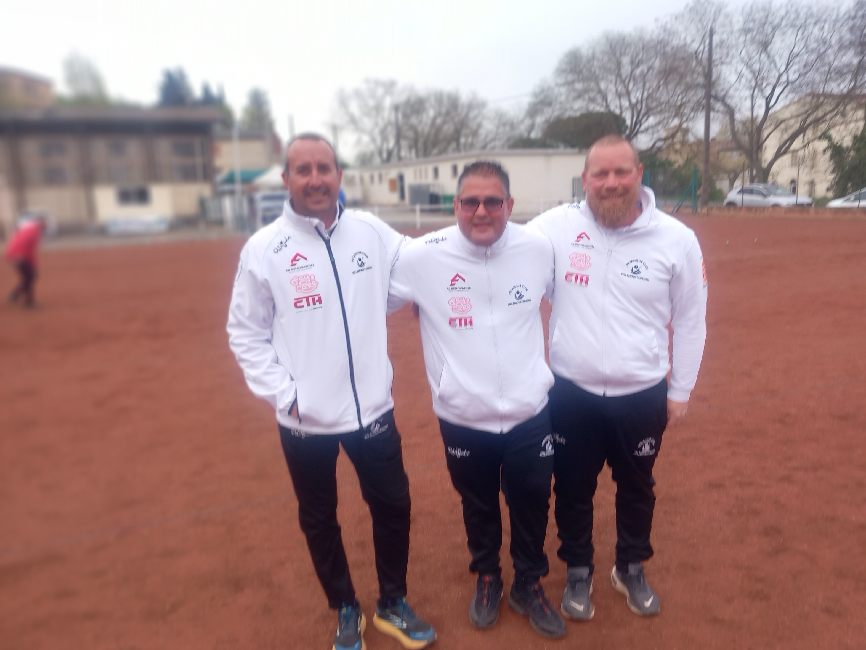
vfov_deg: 53.1
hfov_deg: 67.3
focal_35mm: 26
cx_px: 446
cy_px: 335
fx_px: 651
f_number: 2
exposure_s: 1/50
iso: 25
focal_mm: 4
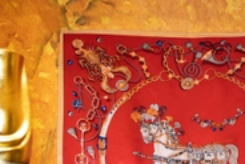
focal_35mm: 151
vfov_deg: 9.0
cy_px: 171
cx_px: 194
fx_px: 1028
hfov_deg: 13.5
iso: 800
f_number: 4
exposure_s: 1/60
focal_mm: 58
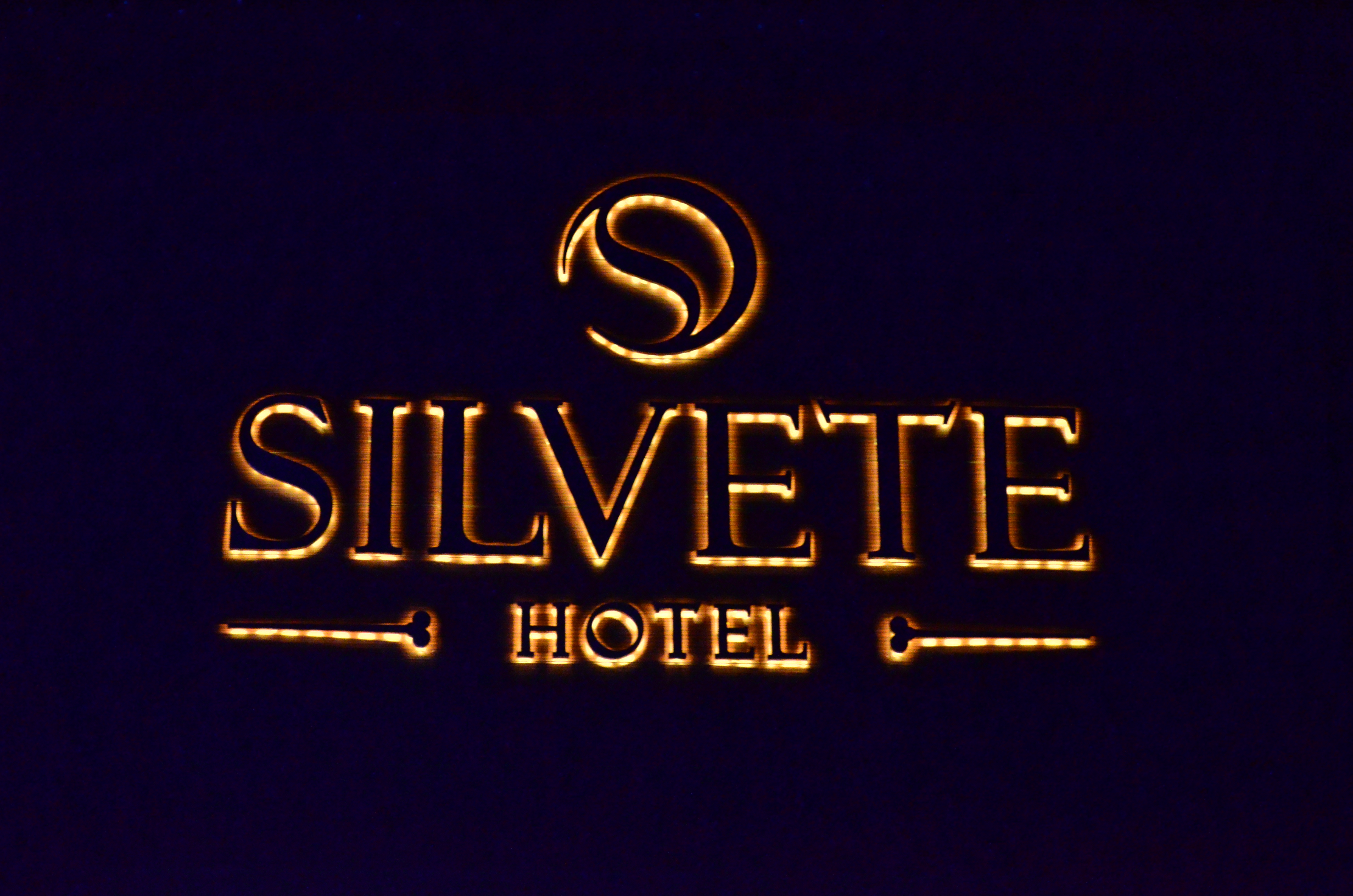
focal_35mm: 120
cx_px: 676
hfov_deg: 17.1
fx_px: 4501
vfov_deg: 11.4
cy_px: 448
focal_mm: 80
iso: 4000
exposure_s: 1/60
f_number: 5.6
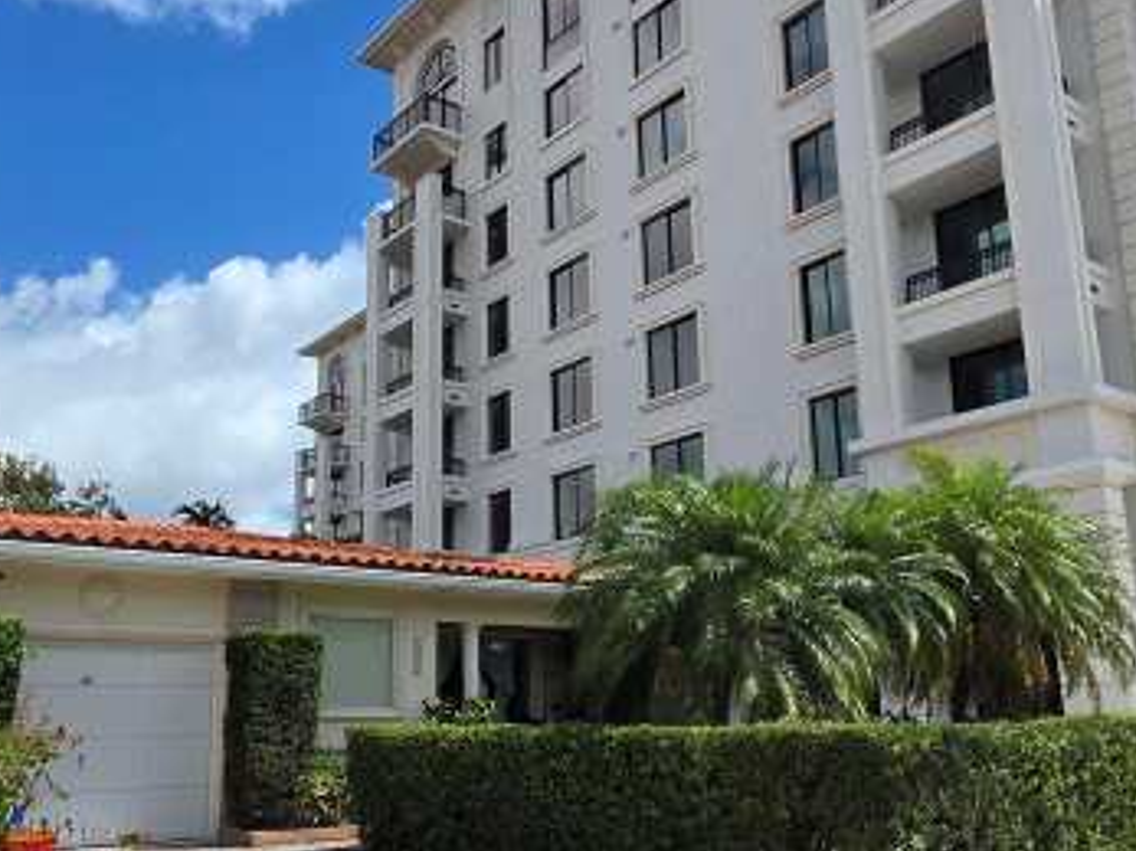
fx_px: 984
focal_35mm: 30
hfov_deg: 59.9
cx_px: 524
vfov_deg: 46.7
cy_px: 475
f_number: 2.2
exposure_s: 1/3418
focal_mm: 2.2
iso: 50
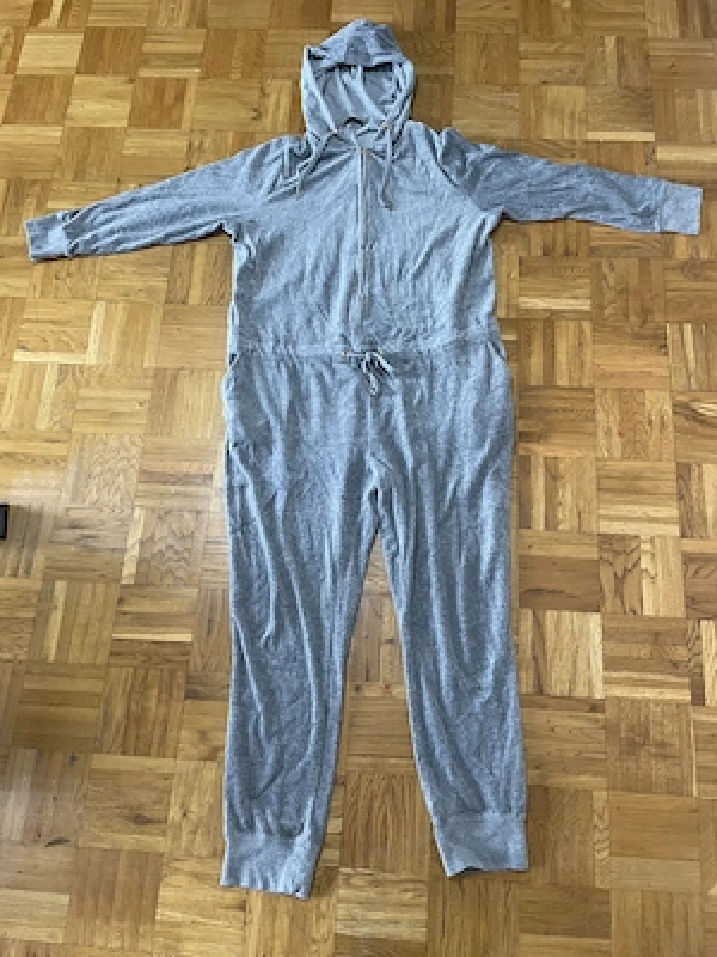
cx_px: 358
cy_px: 478
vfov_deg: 67.3
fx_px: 718
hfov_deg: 53.1
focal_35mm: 26
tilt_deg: -72.7
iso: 125
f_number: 1.6
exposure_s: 1/60
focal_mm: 4.2
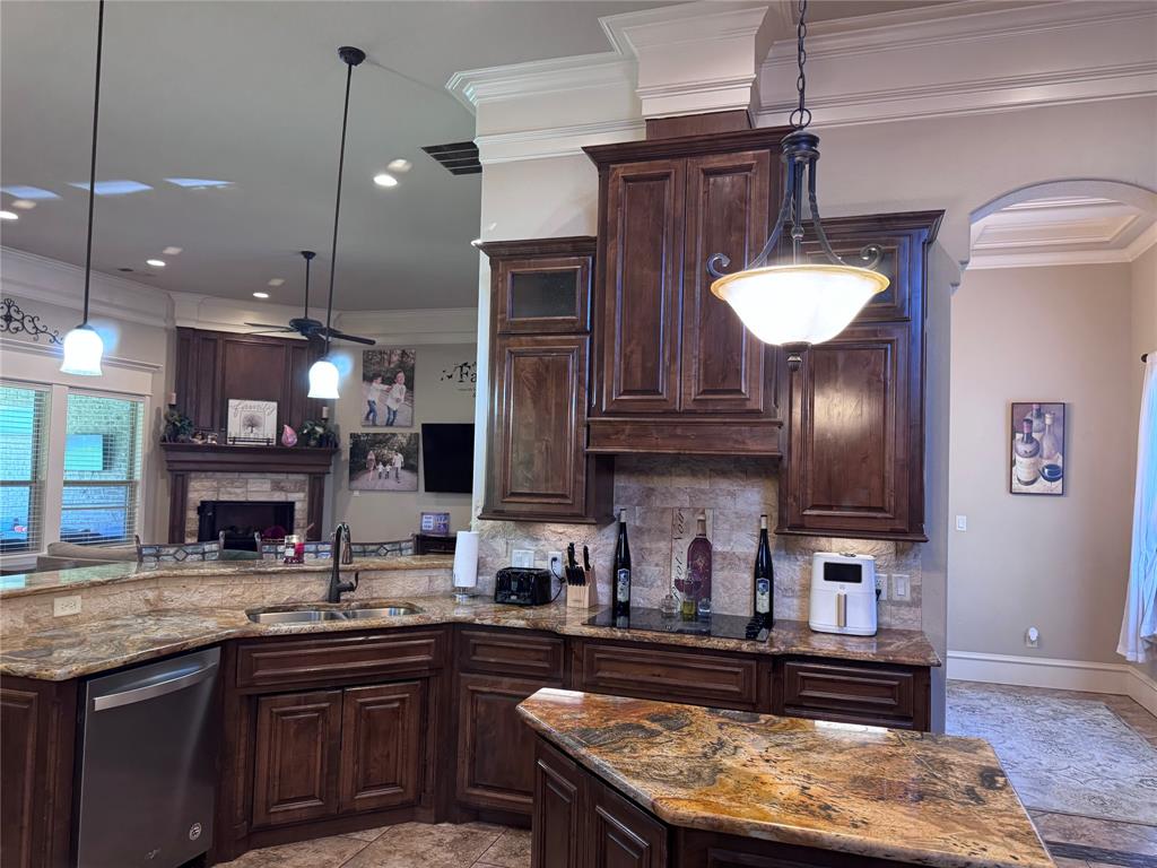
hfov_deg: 71.6
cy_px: 434
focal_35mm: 24
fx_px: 802
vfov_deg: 56.8
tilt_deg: +2.5
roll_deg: -1.4
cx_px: 578
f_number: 1.78
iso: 400
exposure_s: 1/60
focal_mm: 6.76
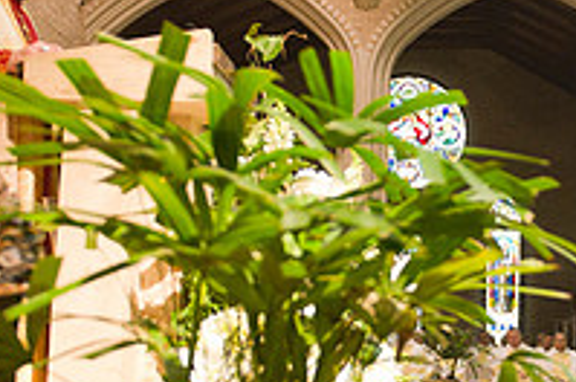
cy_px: 194
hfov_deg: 28.3
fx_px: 1118
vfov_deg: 19.4
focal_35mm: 70
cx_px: 452
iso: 2000
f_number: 2.8
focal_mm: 24
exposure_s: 1/200
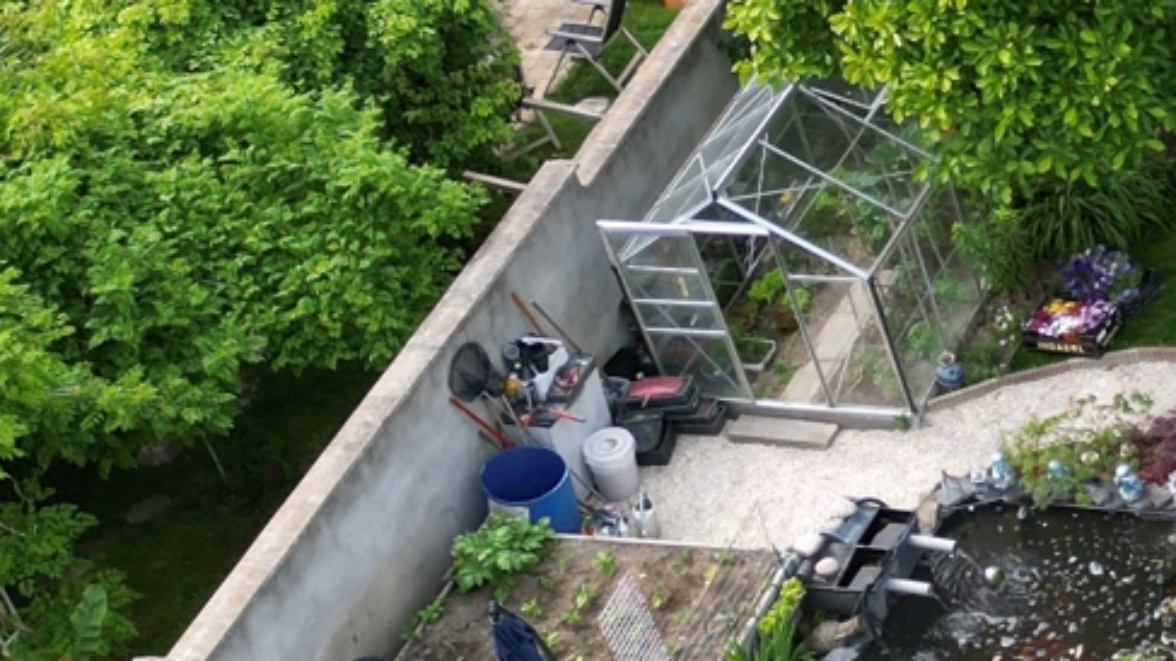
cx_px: 1954
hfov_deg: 17.7
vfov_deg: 11.6
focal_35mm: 103
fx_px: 3212
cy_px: -39
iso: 120
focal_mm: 6.72
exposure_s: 1/800
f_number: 1.7
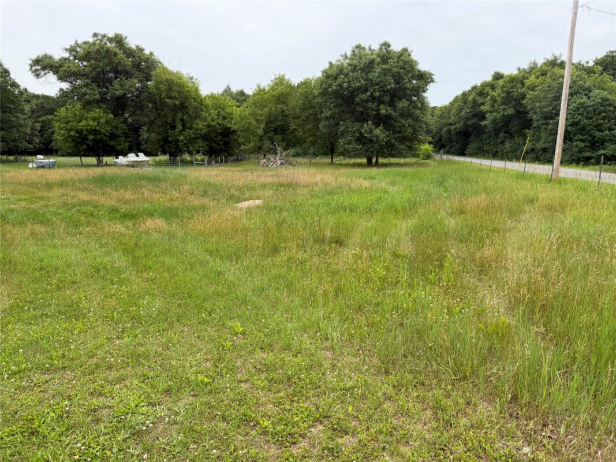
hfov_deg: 71.6
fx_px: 427
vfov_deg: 56.8
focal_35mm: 24
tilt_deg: -8.9
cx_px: 308
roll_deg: +1.0
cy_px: 231
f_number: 1.78
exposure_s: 1/2611
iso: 100
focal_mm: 6.76
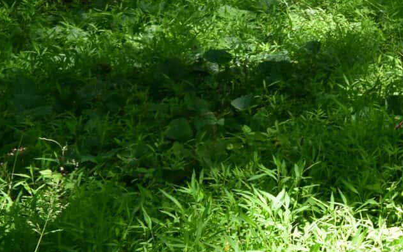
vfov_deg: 10.5
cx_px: 773
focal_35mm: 112
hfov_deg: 15.4
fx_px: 1230
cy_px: -282
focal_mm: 18
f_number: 10
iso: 400
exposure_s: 1/160
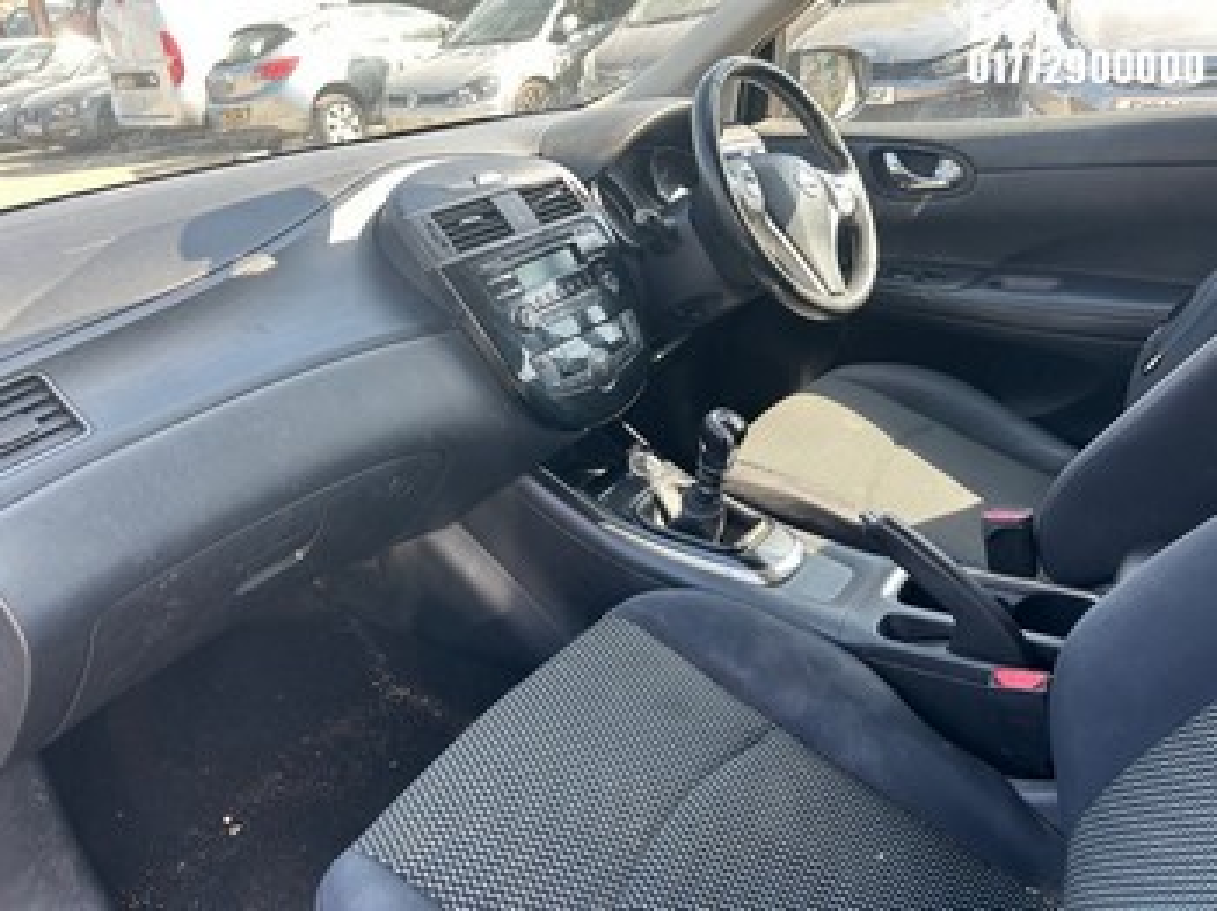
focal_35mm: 26
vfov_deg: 53.0
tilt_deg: -25.3
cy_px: 456
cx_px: 608
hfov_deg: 67.3
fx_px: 913
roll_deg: +4.6
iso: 40
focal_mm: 5.7
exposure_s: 1/170
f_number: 1.5
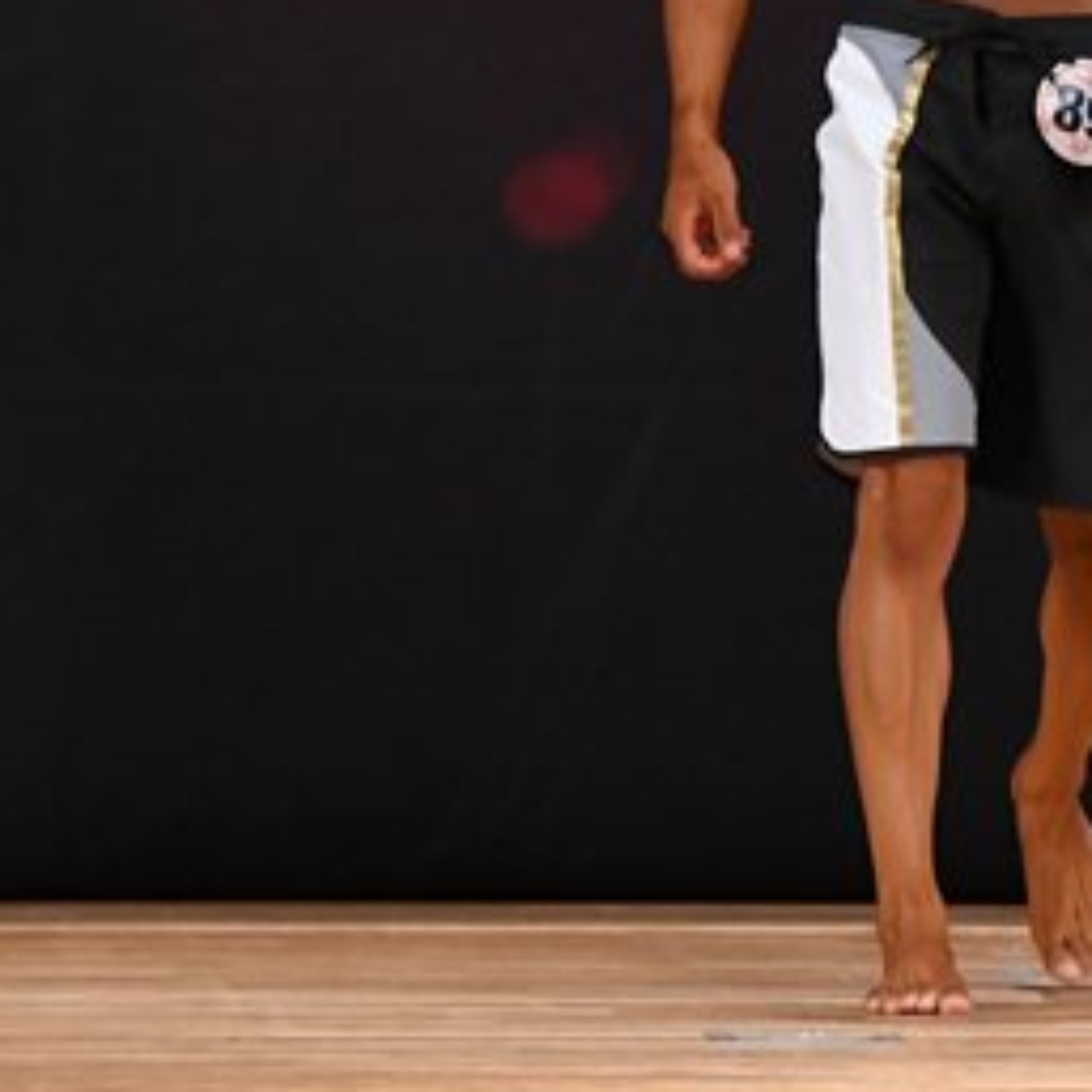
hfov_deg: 2.5
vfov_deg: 2.5
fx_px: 24698
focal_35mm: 692
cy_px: 161
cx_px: 1188
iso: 3200
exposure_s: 1/400
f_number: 5.6
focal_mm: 180
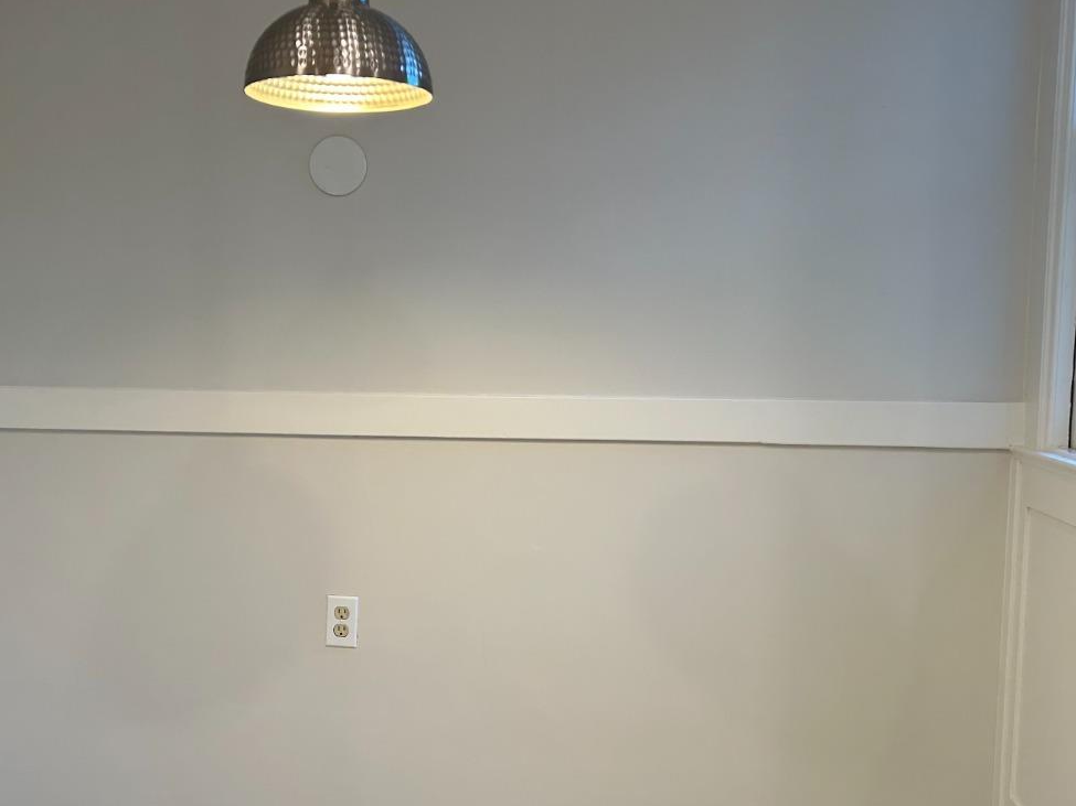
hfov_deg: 46.8
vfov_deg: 35.9
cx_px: 491
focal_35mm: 40
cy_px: 458
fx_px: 1243
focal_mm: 5.7
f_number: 1.5
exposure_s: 1/120
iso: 64
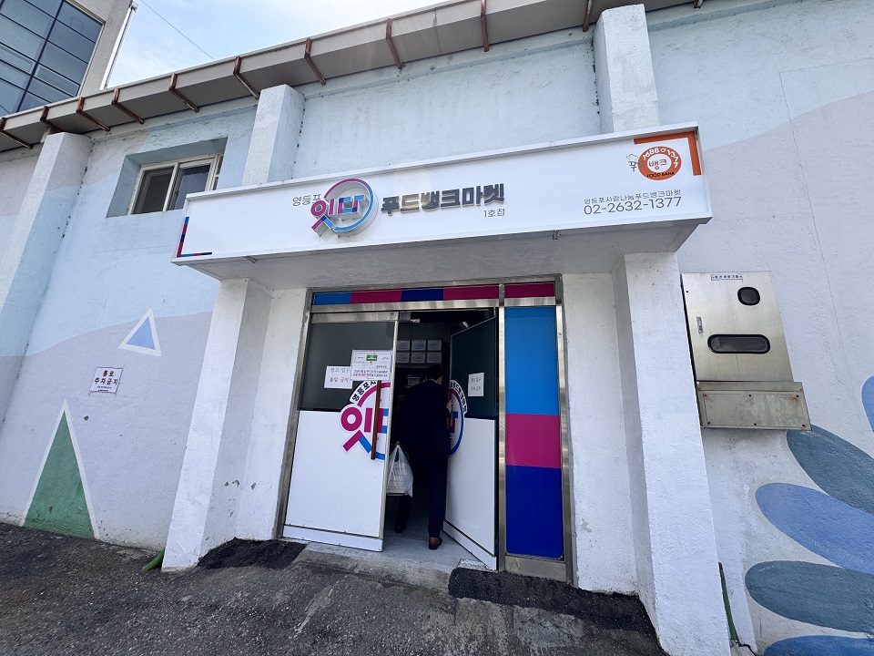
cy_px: 328
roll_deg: -1.3
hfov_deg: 102.1
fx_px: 353
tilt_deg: +16.2
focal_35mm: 14
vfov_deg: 85.7
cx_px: 437
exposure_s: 1/889
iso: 50
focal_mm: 2.22
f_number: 2.2
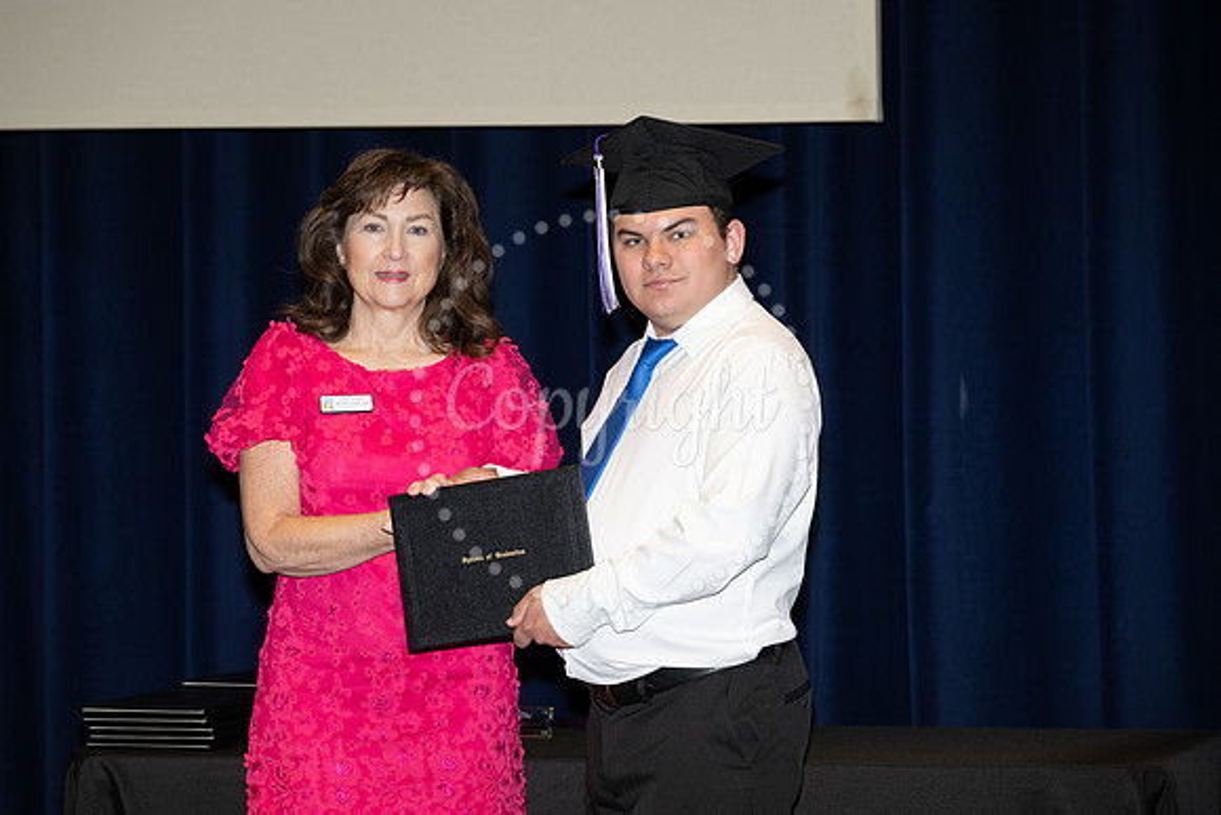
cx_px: 610
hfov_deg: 16.6
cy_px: 408
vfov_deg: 11.1
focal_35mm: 123
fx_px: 4180
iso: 640
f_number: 5.6
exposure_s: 1/80
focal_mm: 120
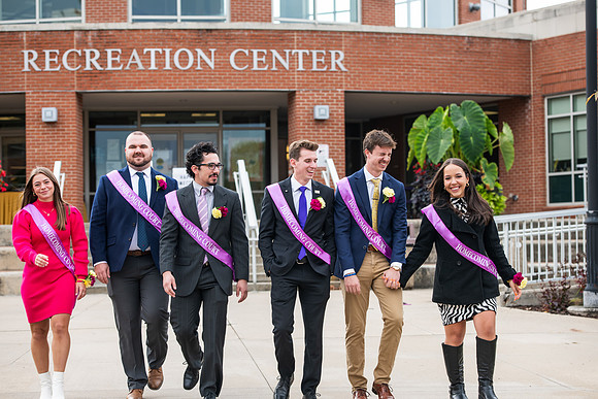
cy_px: 200
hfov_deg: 22.6
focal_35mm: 90
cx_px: 299
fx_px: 1495
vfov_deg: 15.2
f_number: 4.5
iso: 250
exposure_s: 1/400
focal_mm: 90
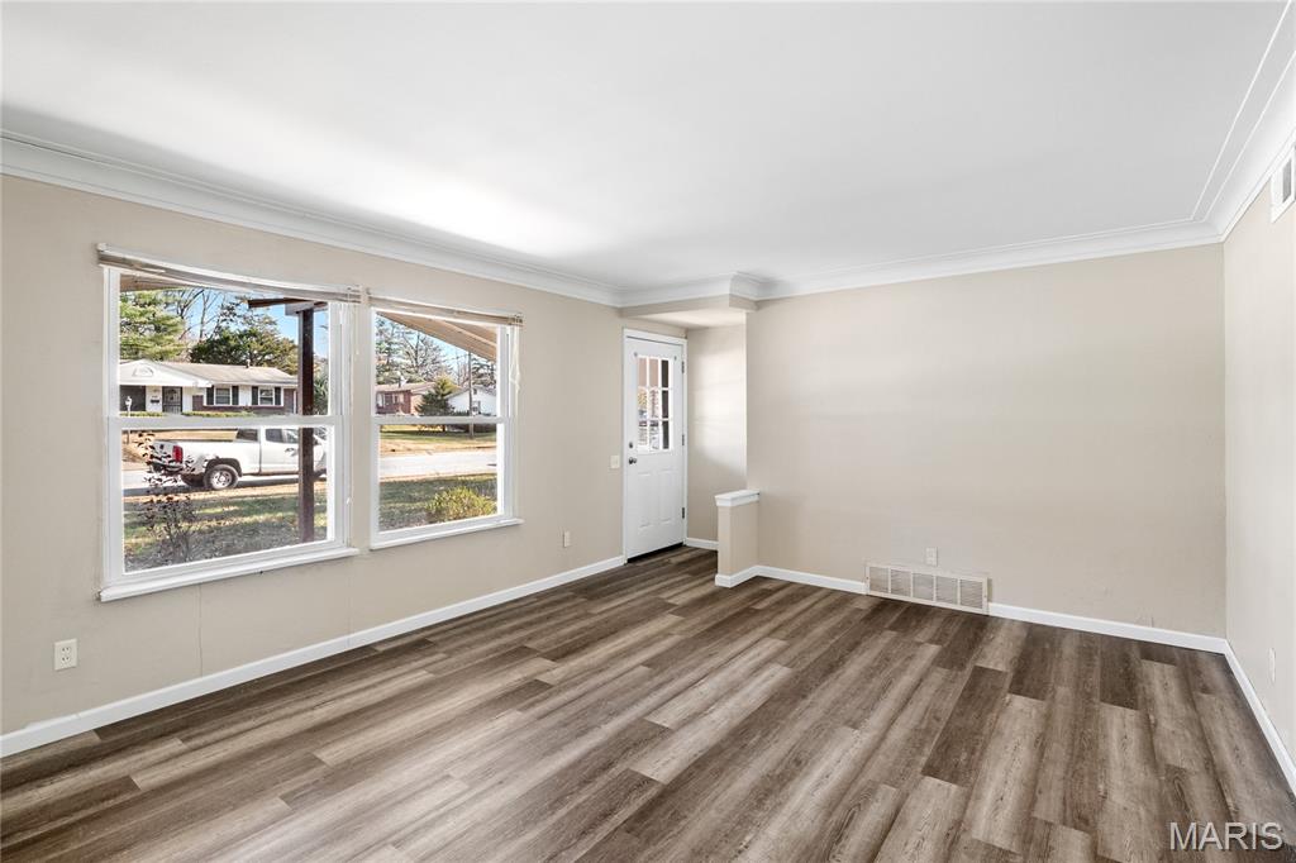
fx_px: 576
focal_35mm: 16
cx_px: 648
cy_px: 432
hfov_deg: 96.8
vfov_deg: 73.7
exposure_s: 1/10
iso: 400
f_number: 6.3
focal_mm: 8
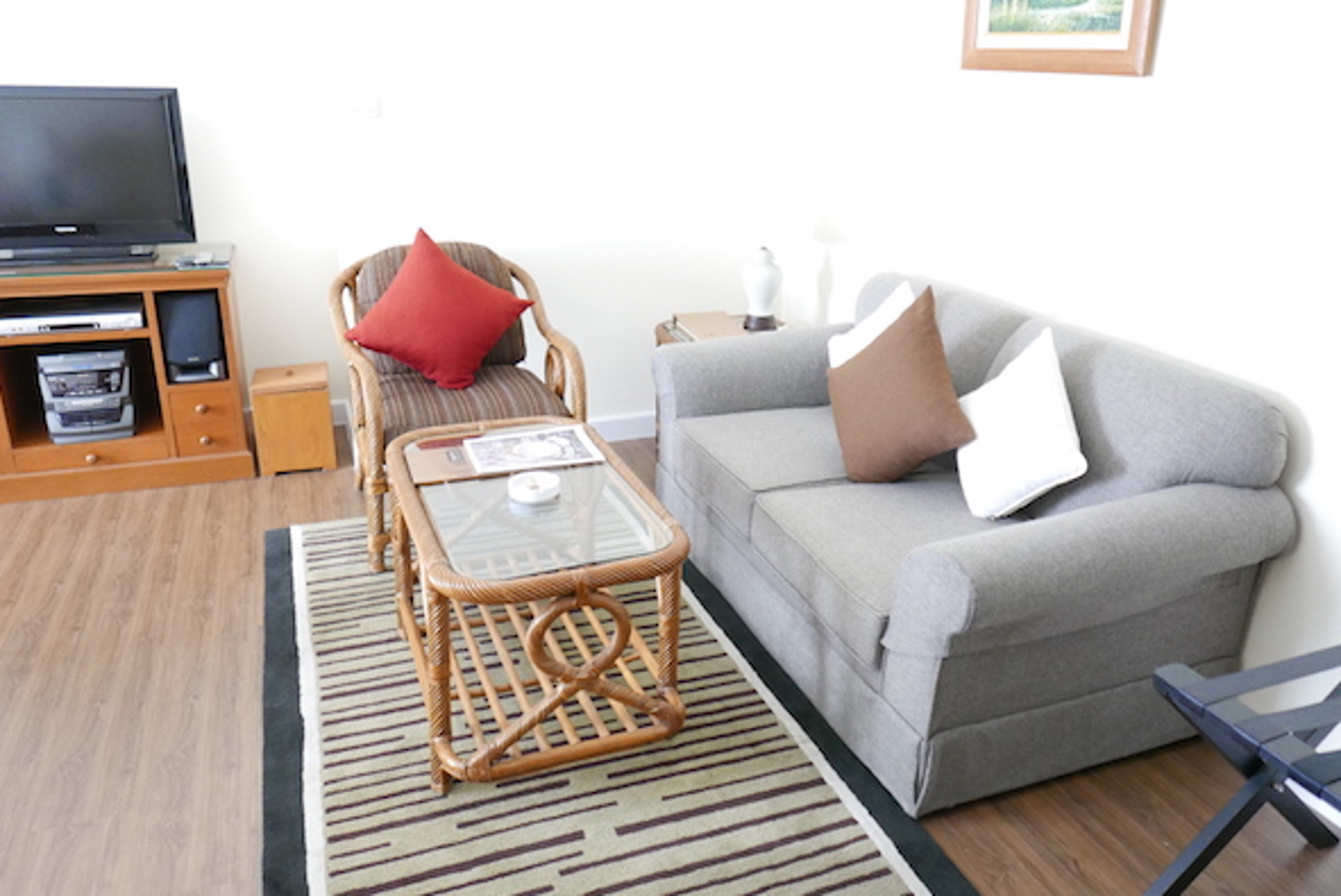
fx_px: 969
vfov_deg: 49.6
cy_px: 429
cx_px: 706
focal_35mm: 26
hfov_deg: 69.3
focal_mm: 10.9
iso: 1600
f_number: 1.7
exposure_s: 1/25
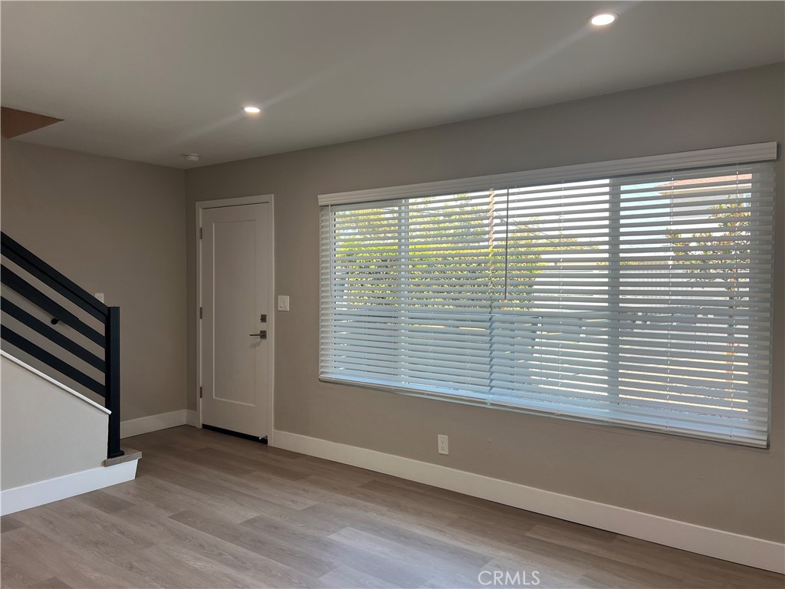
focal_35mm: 26
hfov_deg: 67.3
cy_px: 294
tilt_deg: -1.0
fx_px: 590
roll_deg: +0.3
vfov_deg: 53.1
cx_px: 392
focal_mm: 5.7
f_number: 1.5
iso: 32
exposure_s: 1/135
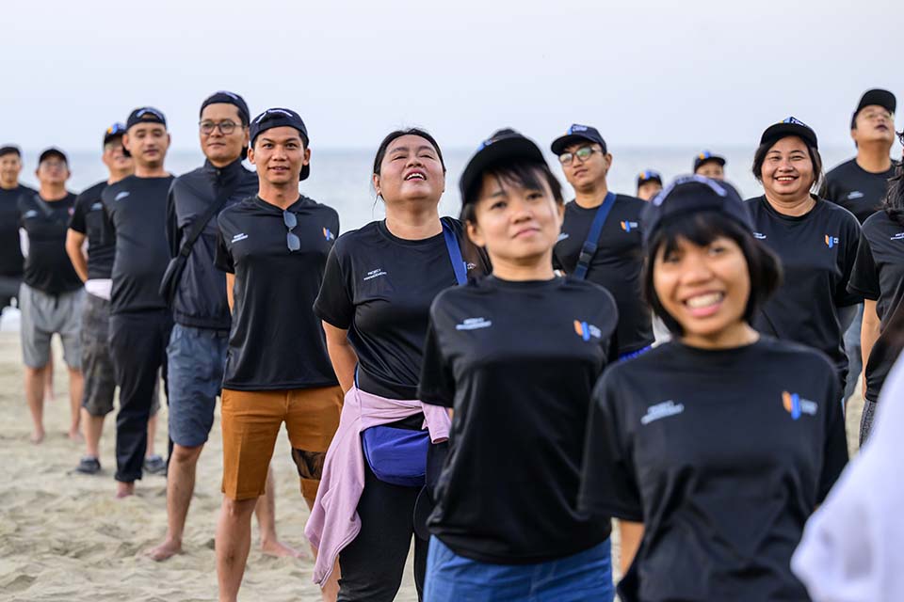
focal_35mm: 80
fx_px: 2009
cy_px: 301
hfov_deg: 25.4
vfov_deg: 17.1
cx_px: 452
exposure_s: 1/200
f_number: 2.8
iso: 720
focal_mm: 80
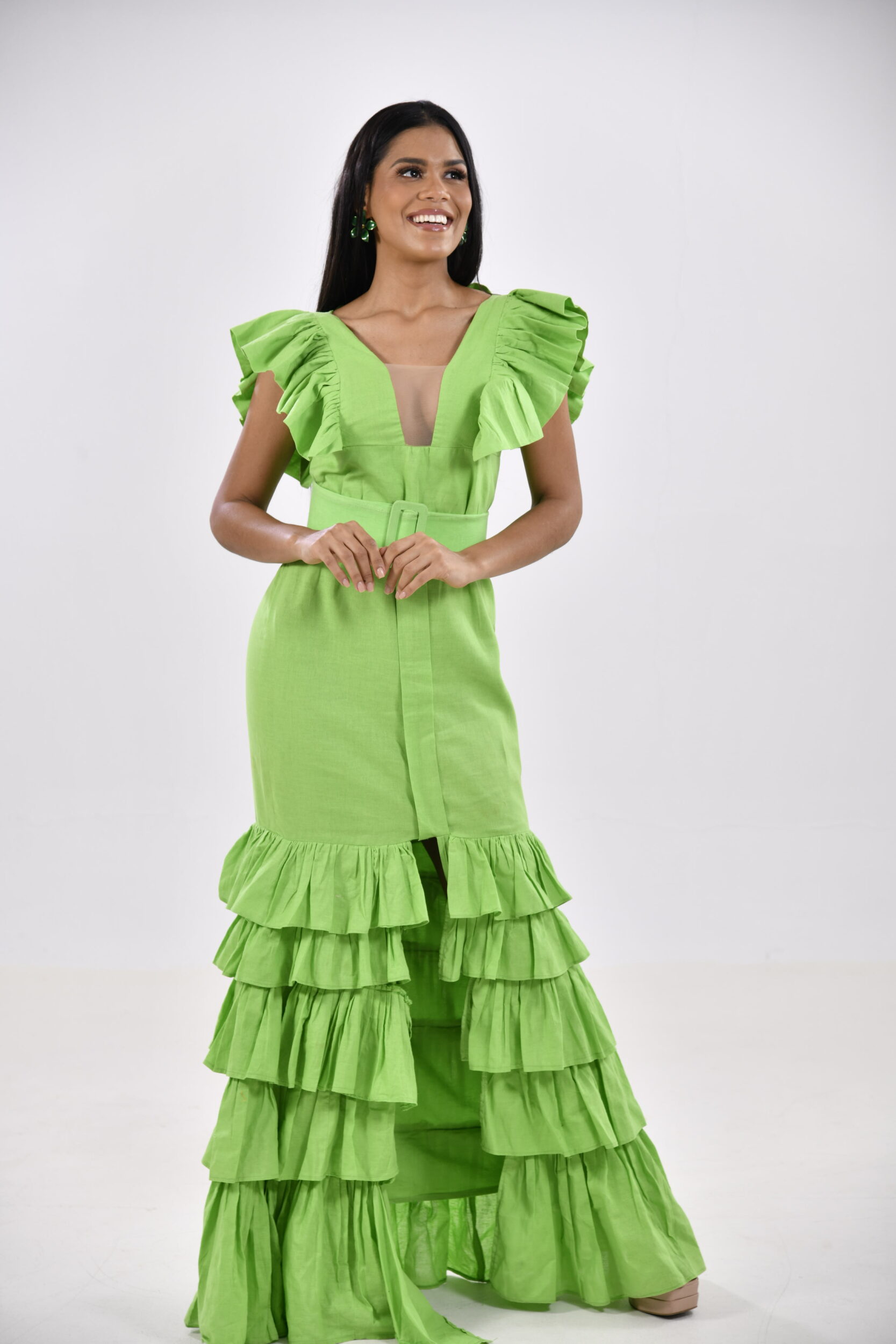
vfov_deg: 23.9
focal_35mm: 85
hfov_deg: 16.1
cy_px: 672
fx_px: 3173
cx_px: 448
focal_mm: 85
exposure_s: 1/125
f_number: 4.5
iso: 200
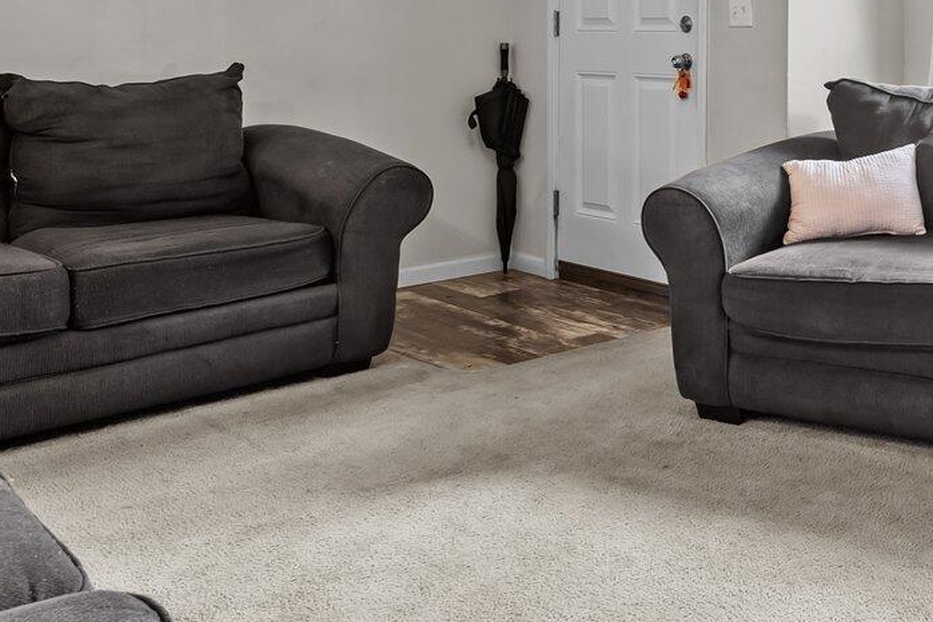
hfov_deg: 41.3
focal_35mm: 41
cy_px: -21
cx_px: 932
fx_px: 1063
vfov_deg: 30.1
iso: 200
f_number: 7.1
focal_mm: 14
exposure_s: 1/4
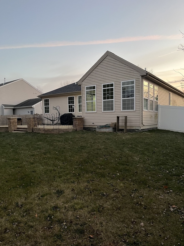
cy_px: 123
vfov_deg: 67.3
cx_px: 92
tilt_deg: -2.7
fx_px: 184
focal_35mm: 26
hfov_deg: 53.1
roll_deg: +1.7
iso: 250
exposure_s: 1/60
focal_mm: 5.1
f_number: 1.6
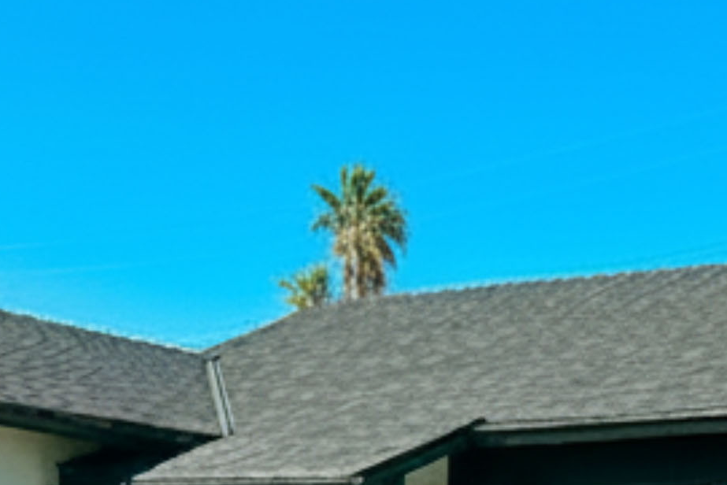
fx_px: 2202
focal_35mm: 109
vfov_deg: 11.8
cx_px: 517
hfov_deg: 18.7
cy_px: 797
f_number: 1.78
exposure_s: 1/3356
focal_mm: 6.86
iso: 80
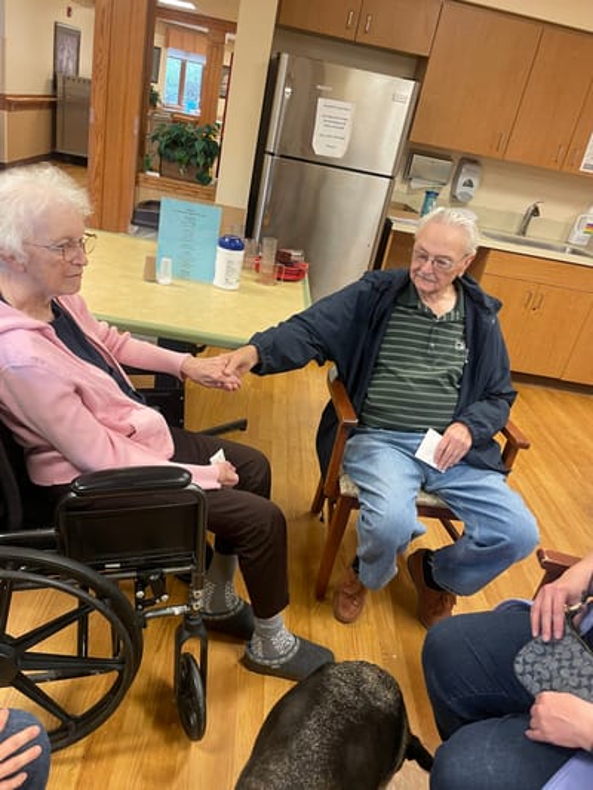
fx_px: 594
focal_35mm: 26
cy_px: 395
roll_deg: -10.7
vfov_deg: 67.3
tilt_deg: -23.7
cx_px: 296
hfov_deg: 53.1
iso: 100
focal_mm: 4.2
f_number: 1.6
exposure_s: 1/60
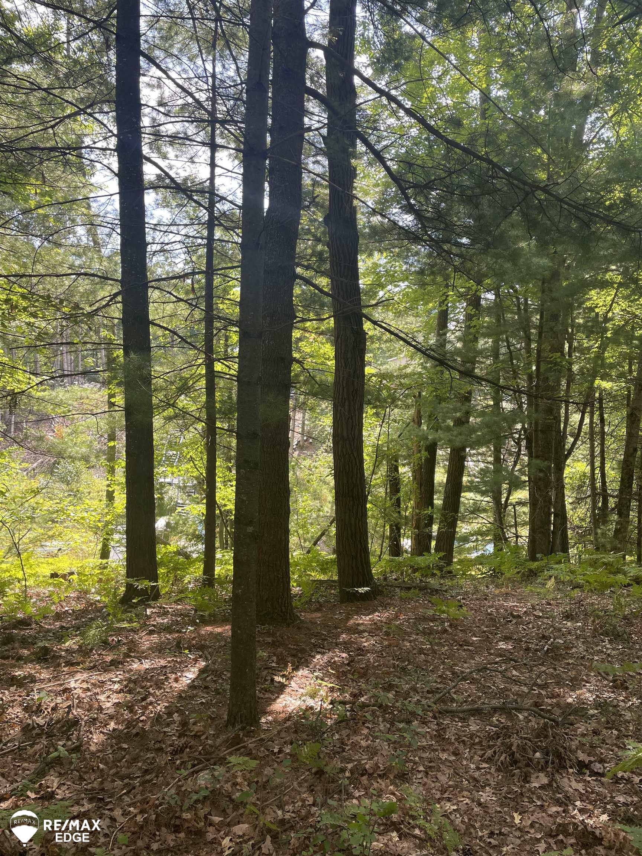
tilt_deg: +0.2
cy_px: 428
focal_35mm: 26
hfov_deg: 53.1
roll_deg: -0.6
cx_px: 321
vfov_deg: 67.3
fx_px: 643
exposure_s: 1/258
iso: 32
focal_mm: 4.2
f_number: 1.6
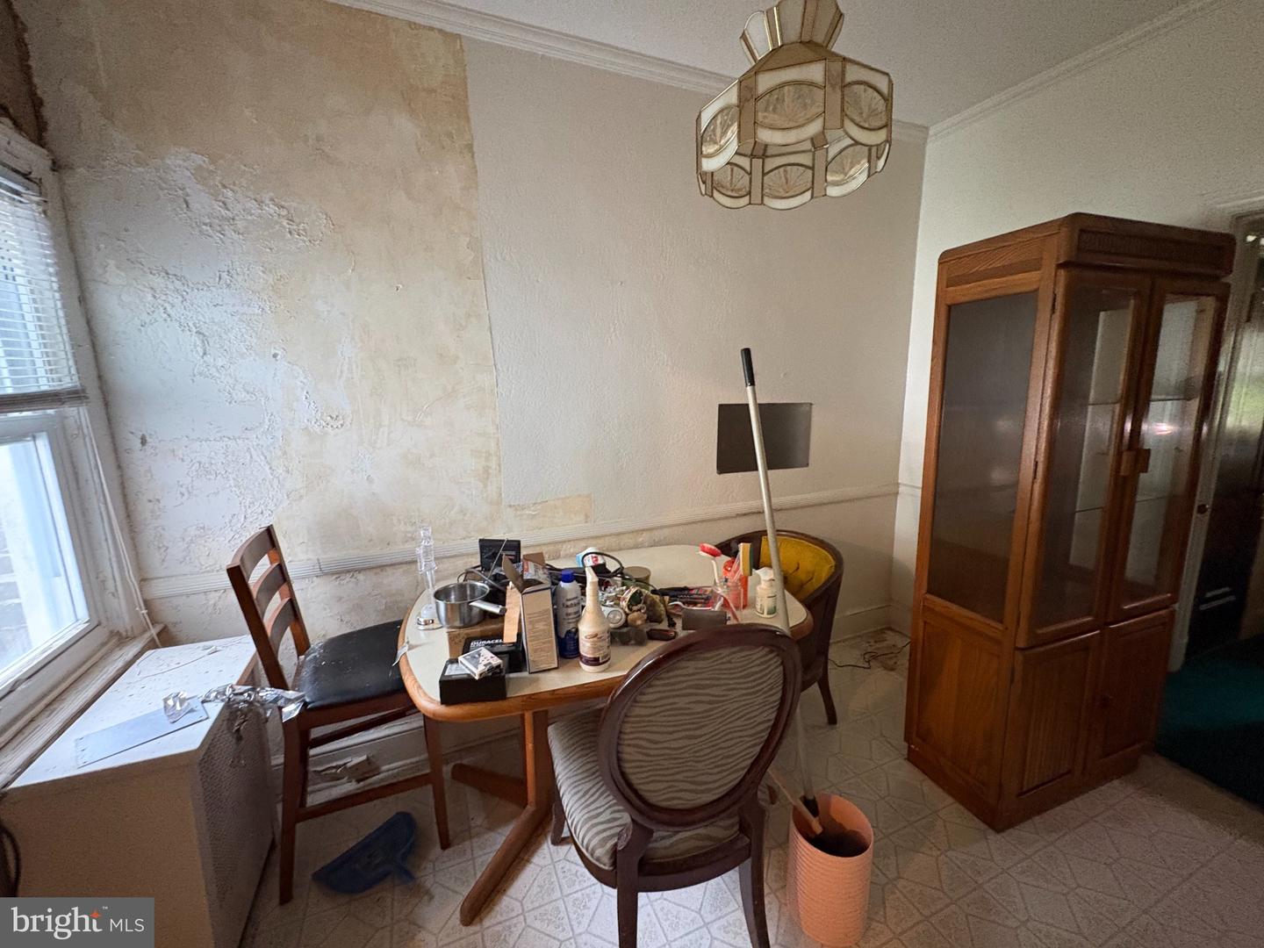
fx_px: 511
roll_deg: +1.8
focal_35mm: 14
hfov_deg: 102.1
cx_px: 632
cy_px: 474
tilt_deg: -10.2
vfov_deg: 85.7
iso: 800
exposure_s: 1/40
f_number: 2.2
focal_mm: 2.22
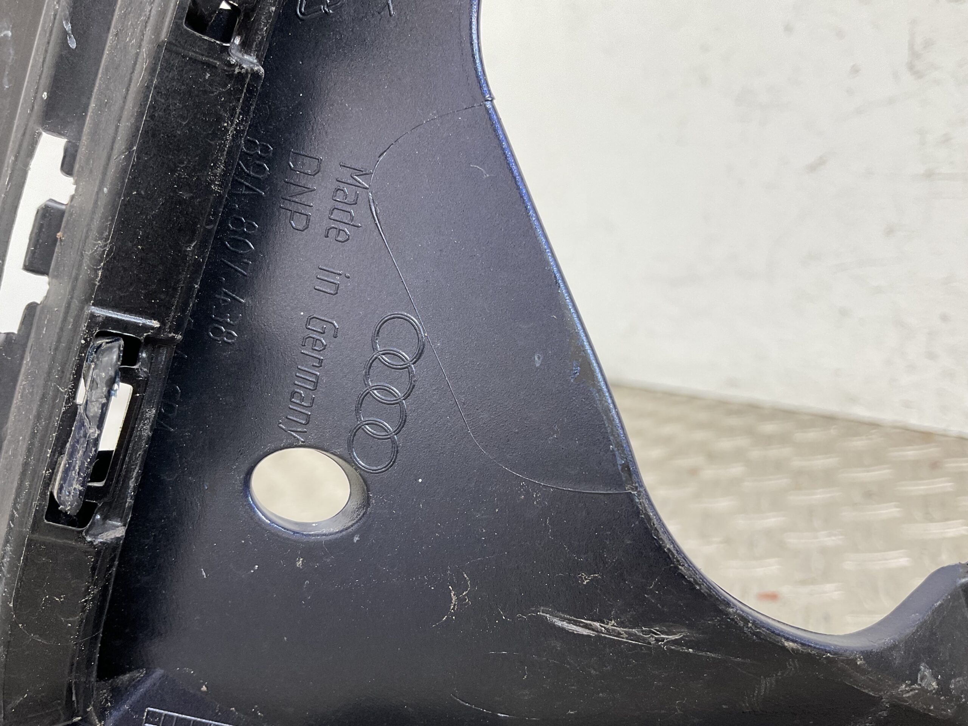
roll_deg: +12.0
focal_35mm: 29
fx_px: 811
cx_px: 484
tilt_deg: -10.0
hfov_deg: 61.7
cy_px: 363
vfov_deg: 48.2
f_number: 1.8
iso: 40
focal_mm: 3
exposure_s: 1/120
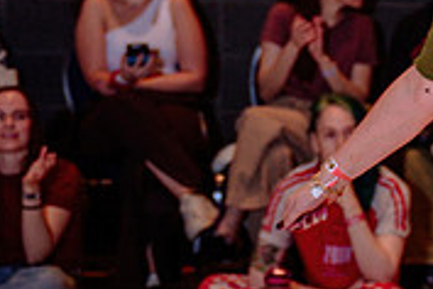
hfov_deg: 8.7
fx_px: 2790
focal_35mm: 232
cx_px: 594
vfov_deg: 5.9
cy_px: 77
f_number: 3.2
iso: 1000
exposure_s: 1/125
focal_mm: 54
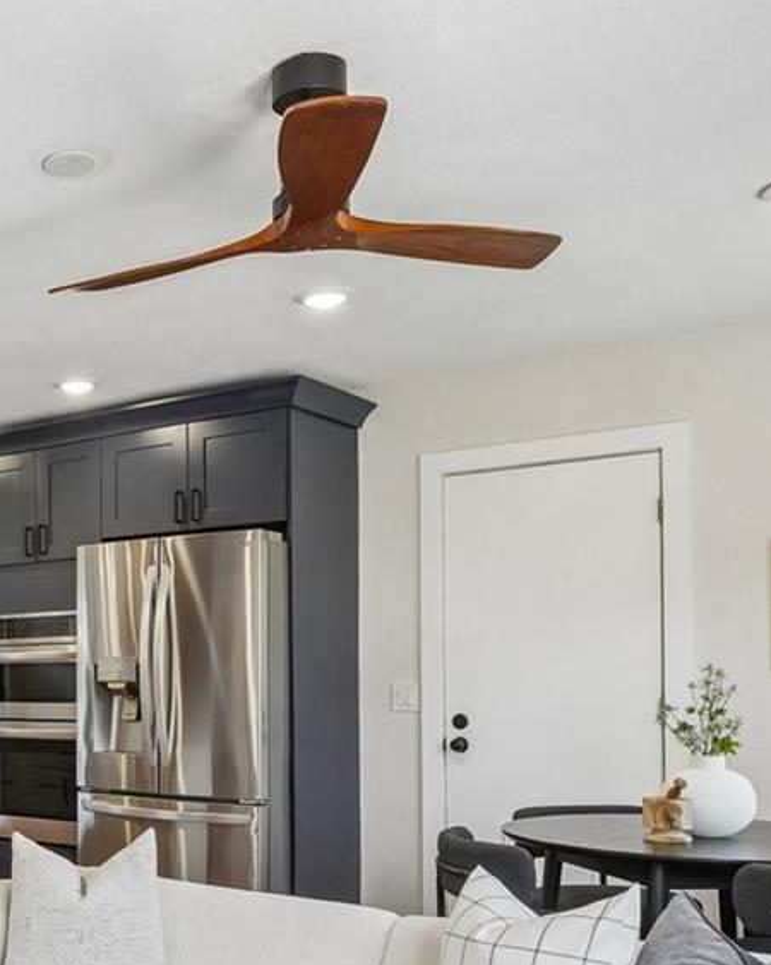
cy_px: 679
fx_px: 1142
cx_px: -2
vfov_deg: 44.8
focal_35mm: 40
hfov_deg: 34.0
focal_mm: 10
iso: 800
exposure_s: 1/13
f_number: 8
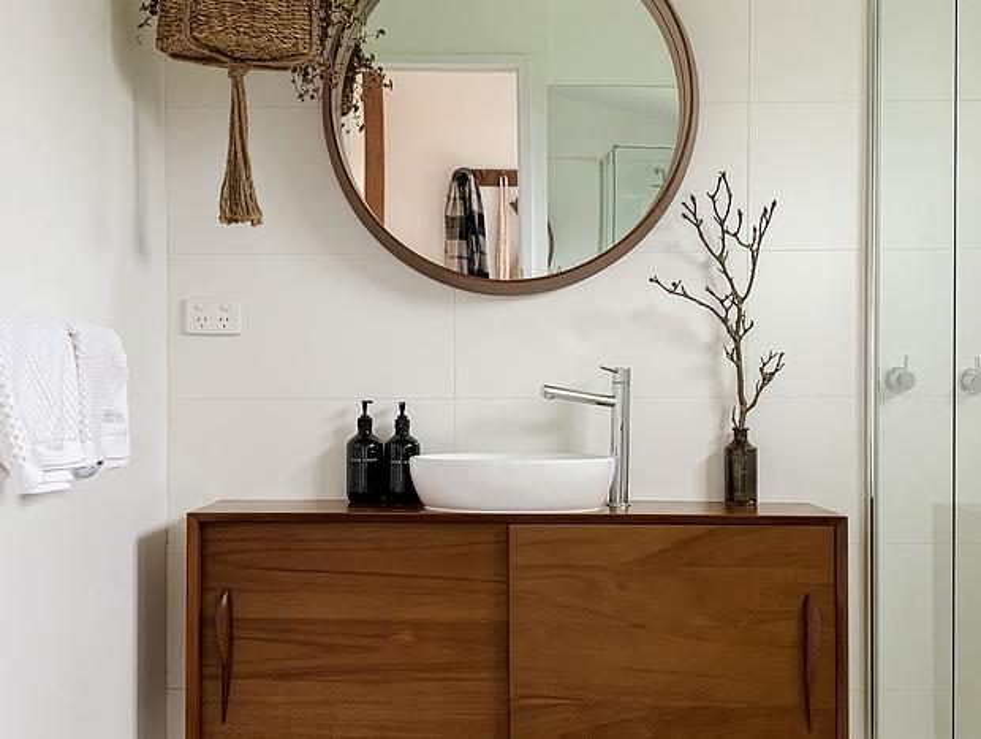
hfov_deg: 67.2
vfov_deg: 53.2
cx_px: 490
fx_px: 738
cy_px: 370
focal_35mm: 26
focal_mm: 4.25
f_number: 1.8
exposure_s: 1/110
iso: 100
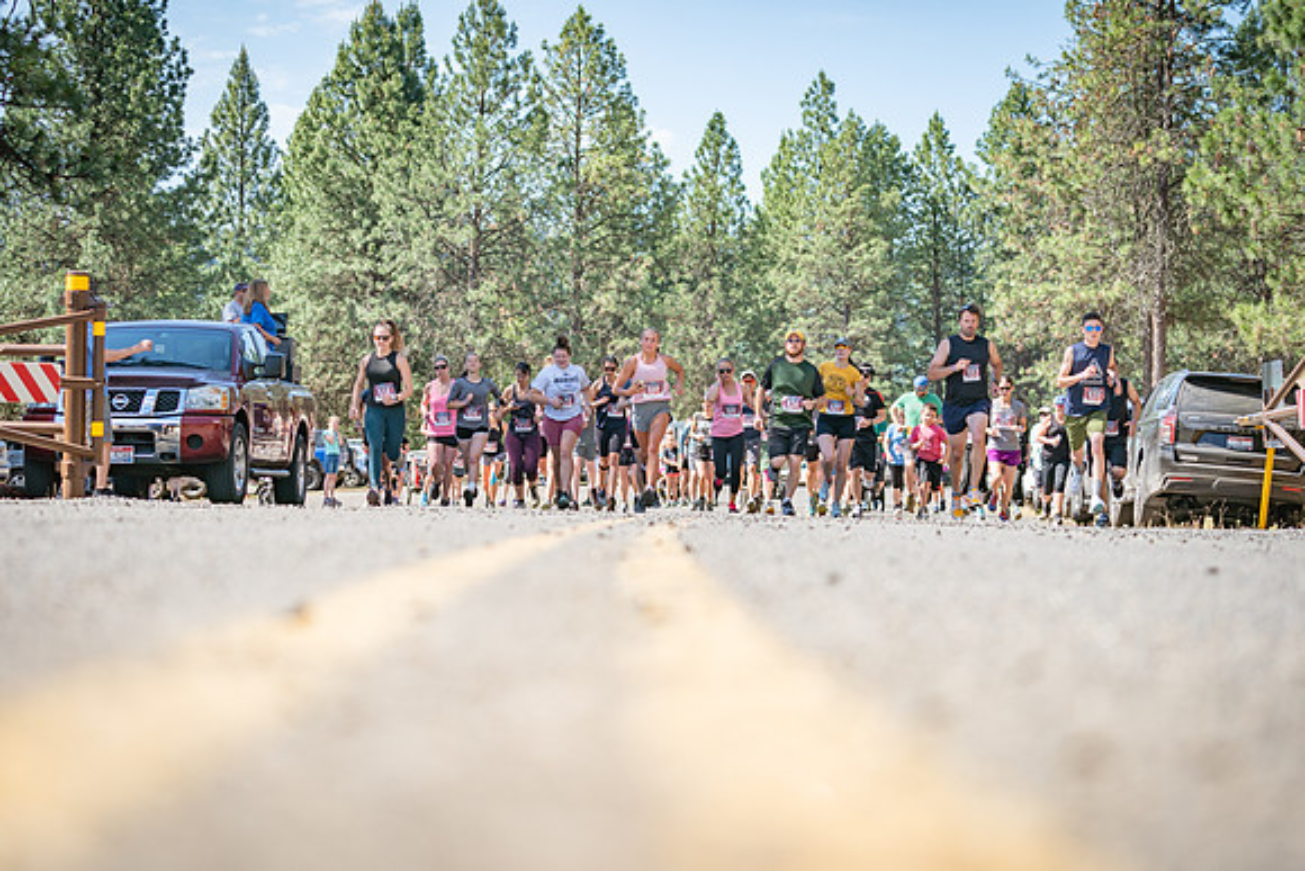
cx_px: 652
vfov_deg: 18.4
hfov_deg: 27.3
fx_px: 2683
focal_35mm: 74
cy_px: 436
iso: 125
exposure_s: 1/500
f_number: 4
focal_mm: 74
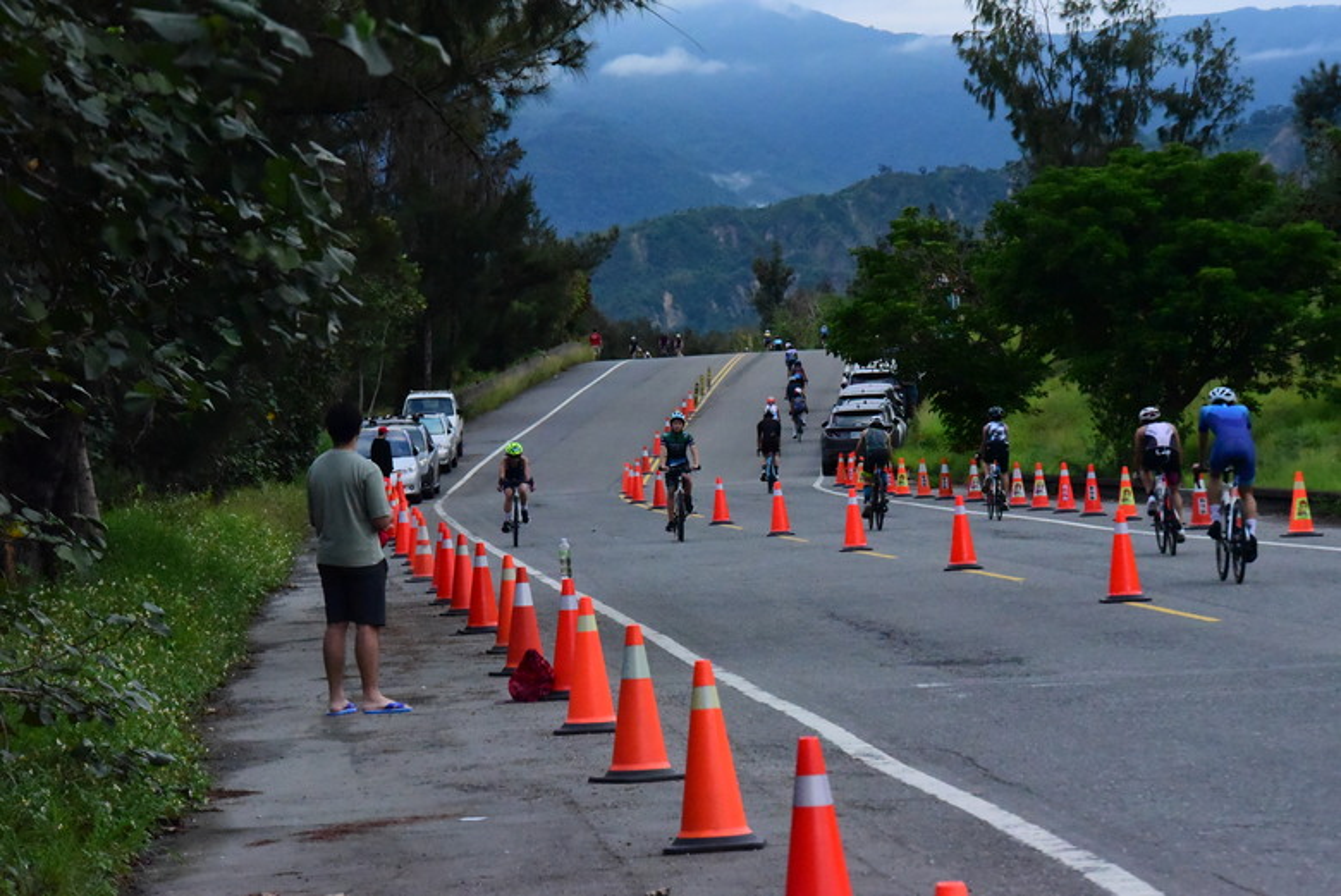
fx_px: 5404
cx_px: 670
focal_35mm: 145
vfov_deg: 9.5
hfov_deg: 14.1
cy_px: 448
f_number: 13
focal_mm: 145
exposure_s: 1/4000
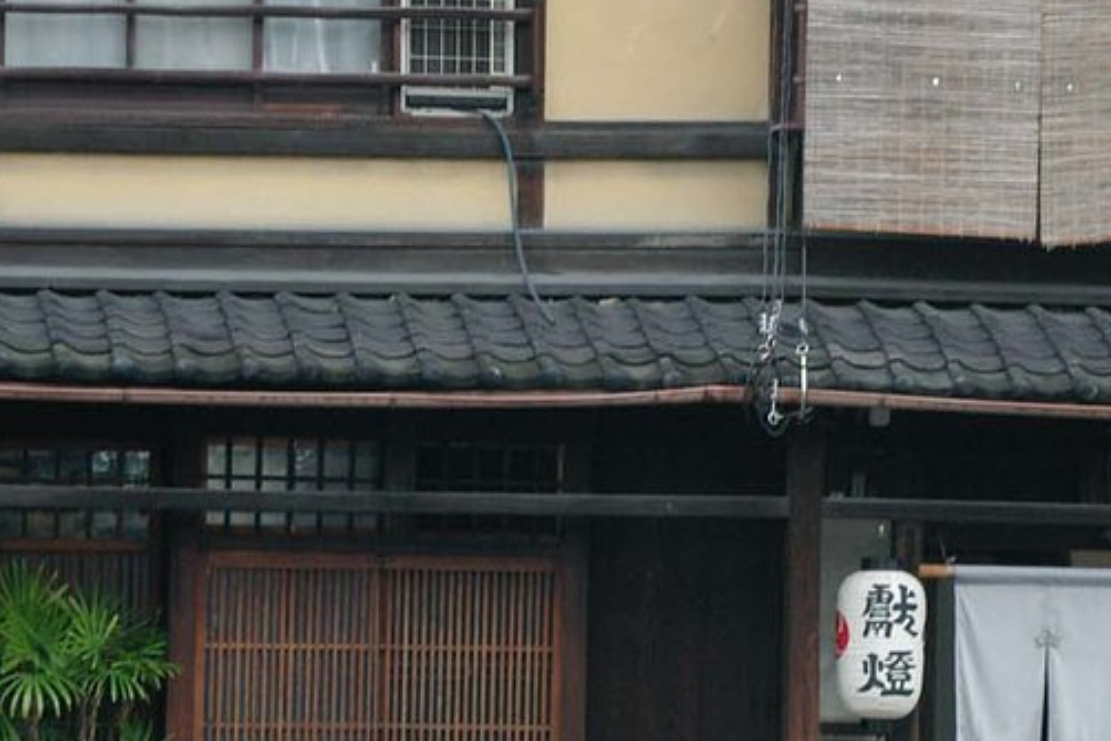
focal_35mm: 260
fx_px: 8026
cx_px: 819
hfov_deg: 7.9
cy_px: 443
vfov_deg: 5.3
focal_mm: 85
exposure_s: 1/90
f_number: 5.6
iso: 800
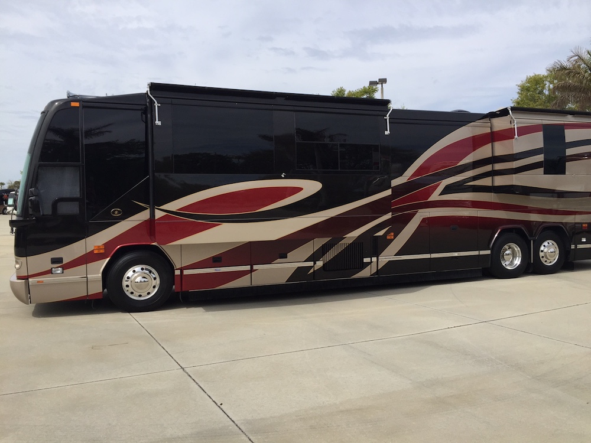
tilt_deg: +0.9
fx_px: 495
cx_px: 296
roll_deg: -1.5
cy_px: 222
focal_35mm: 29
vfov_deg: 48.2
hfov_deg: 61.7
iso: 32
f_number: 2.2
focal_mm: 4.15
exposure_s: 1/2326
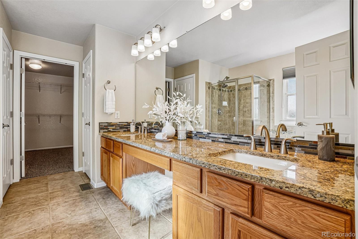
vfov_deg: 77.3
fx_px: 149
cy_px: 120
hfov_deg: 100.4
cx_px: 179
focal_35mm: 15
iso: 400
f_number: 8
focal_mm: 10
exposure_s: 1/100
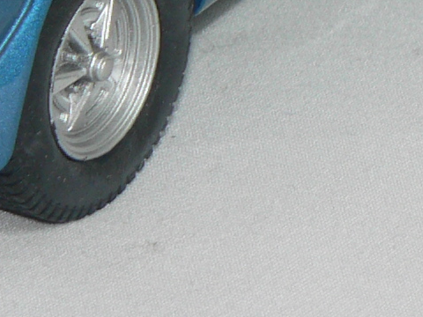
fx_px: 5609
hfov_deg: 4.3
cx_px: 43
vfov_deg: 3.2
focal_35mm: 459
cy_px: -306
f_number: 3.2
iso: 80
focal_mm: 14.3
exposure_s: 1/60
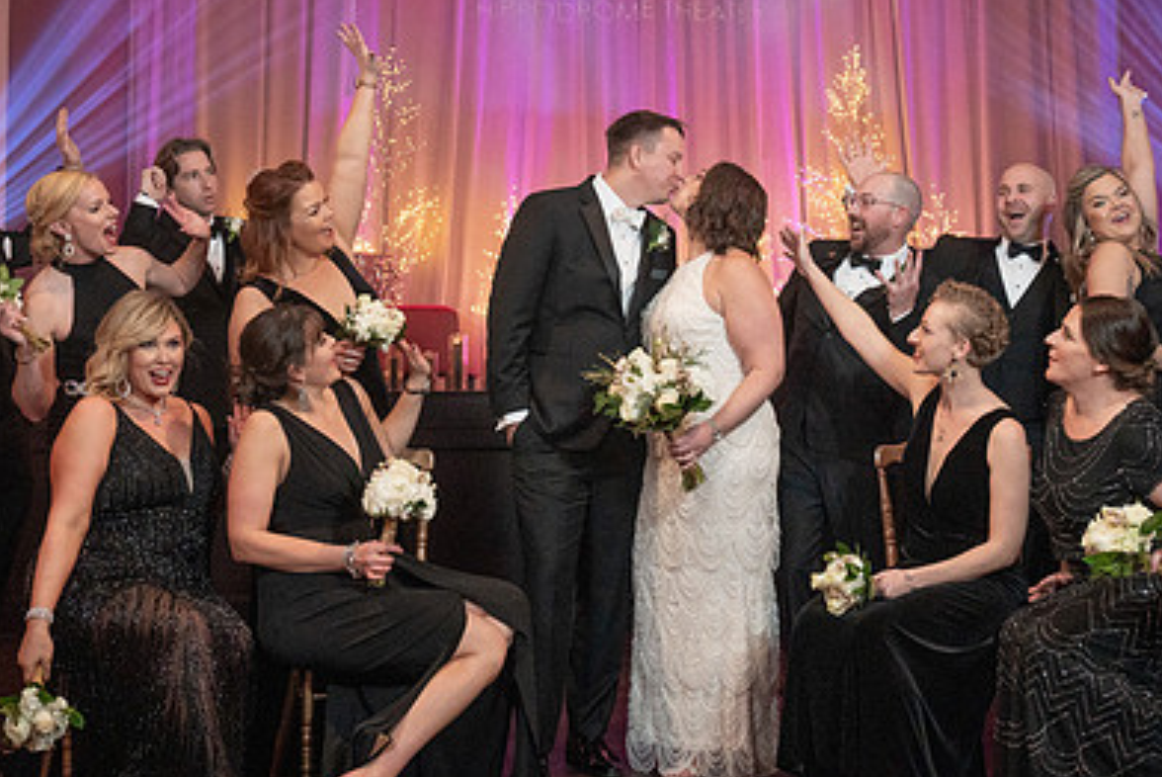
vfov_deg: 27.0
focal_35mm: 50
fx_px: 1615
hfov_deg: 39.5
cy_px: 310
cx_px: 656
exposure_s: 1/100
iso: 4000
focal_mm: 31
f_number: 5.6
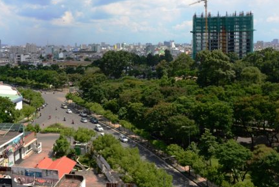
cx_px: 106
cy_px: 60
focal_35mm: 37
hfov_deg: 51.4
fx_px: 287
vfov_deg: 35.6
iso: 250
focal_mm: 24
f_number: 5.6
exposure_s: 1/1250
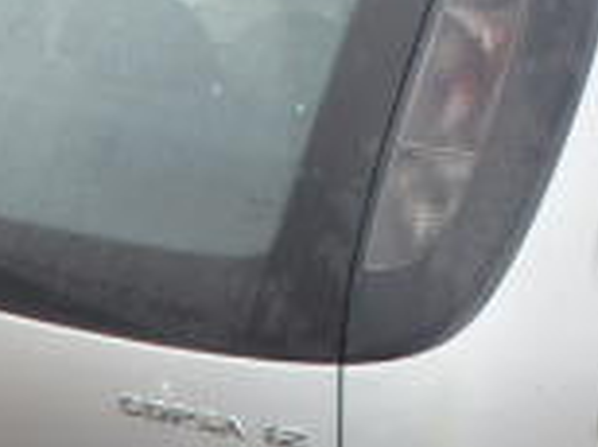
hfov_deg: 14.6
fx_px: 2294
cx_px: 598
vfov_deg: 11.0
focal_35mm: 133
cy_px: 447
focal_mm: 5.7
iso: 125
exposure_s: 1/100
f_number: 4.2
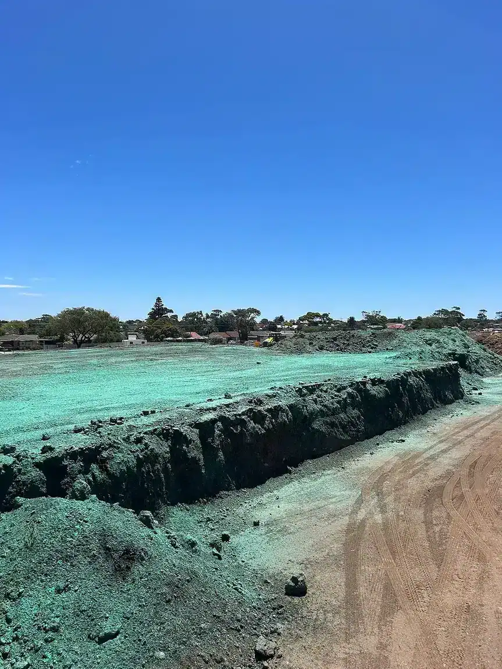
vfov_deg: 67.3
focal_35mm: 26
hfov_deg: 53.1
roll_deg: +0.0
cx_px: 251
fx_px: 503
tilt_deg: -0.8
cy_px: 334
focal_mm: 5.7
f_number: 1.5
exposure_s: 1/5882
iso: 50
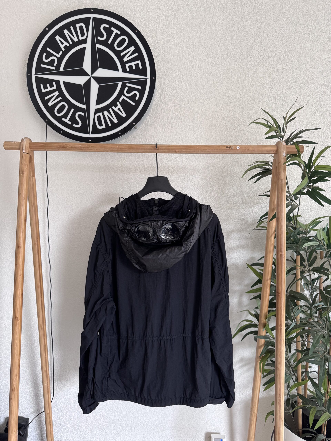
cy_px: 220
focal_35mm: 24
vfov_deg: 71.6
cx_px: 166
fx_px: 306
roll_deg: -1.1
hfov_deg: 56.8
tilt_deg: -3.9
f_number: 1.78
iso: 200
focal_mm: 6.76
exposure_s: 1/106
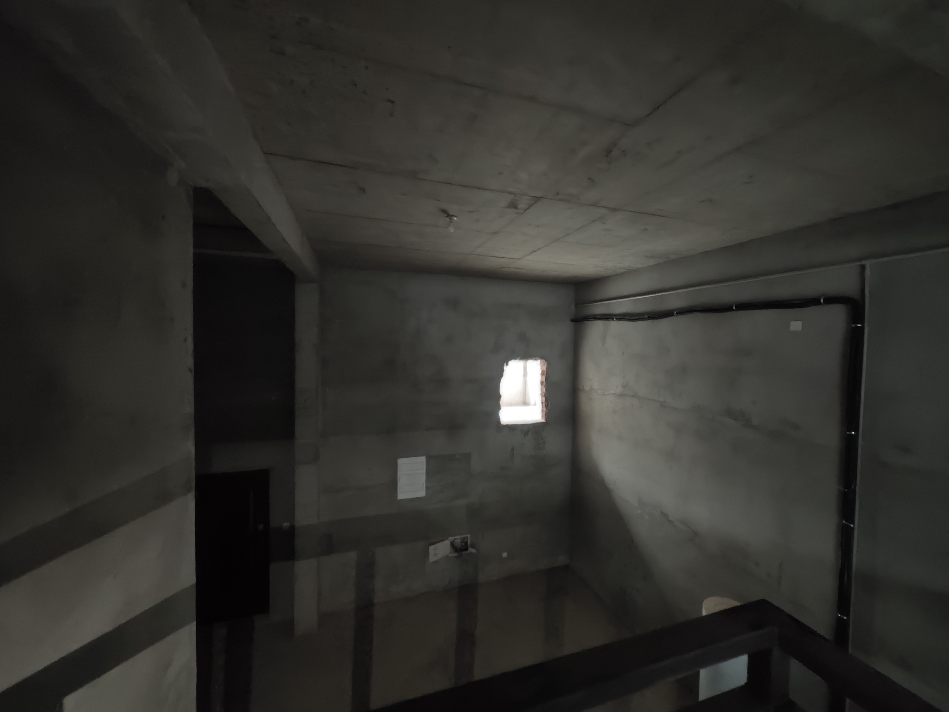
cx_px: 474
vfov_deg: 94.5
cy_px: 356
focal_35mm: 12
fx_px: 329
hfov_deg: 110.5
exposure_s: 1/9.09
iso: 4000
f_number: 1.8
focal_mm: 2.03
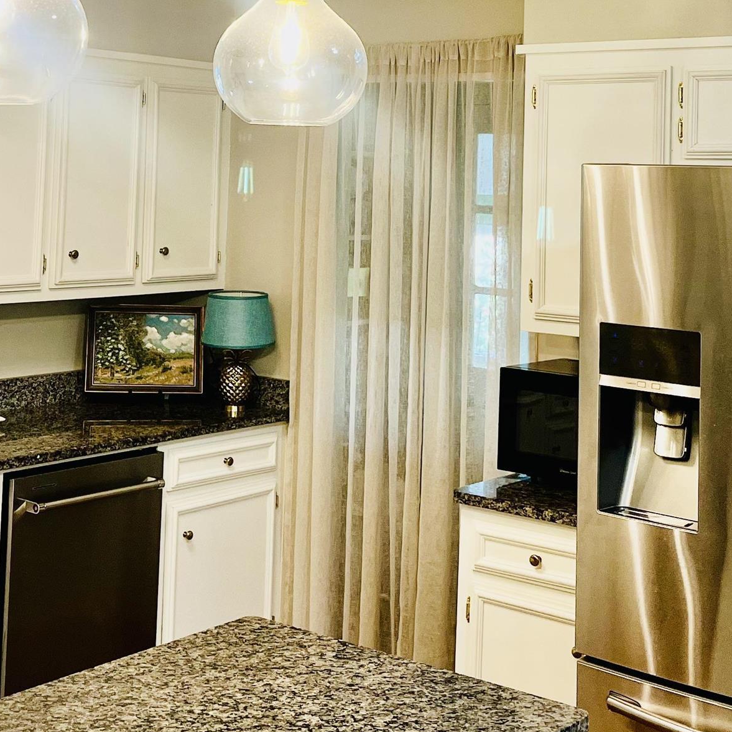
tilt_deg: +2.5
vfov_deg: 27.9
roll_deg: -1.6
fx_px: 1435
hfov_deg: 28.5
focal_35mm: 60
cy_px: 119
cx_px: 276
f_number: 1.6
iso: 80
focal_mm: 5.1
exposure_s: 1/60
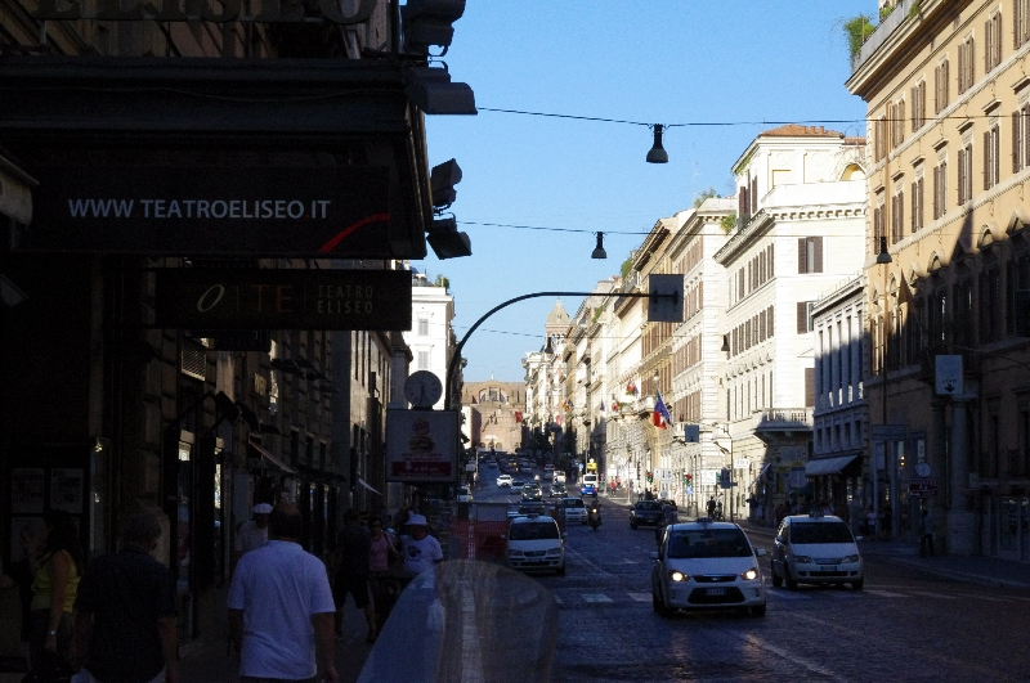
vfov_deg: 16.6
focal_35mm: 82
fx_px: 2343
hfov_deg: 24.8
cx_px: 515
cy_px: 342
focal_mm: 55
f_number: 18
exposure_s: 1/250
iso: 3200
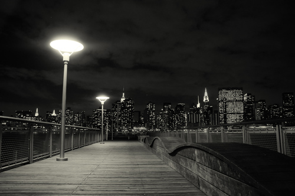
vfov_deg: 47.8
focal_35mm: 27
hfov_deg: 67.4
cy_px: 98
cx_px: 148
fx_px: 221
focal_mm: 18
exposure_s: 1/3
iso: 320
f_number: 5
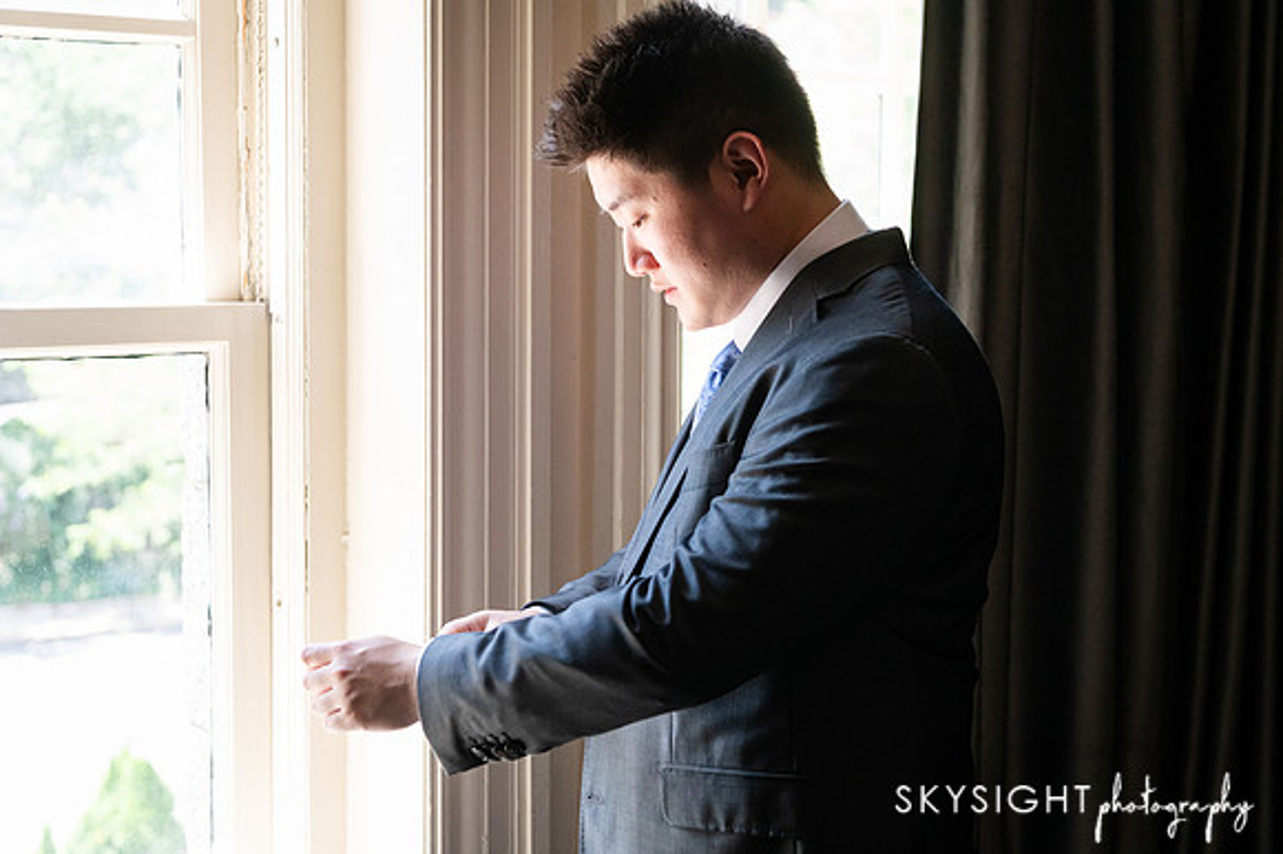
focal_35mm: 60
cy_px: 427
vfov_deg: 22.7
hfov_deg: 33.6
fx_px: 2125
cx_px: 642
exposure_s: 1/1250
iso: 4000
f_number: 4.5
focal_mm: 58
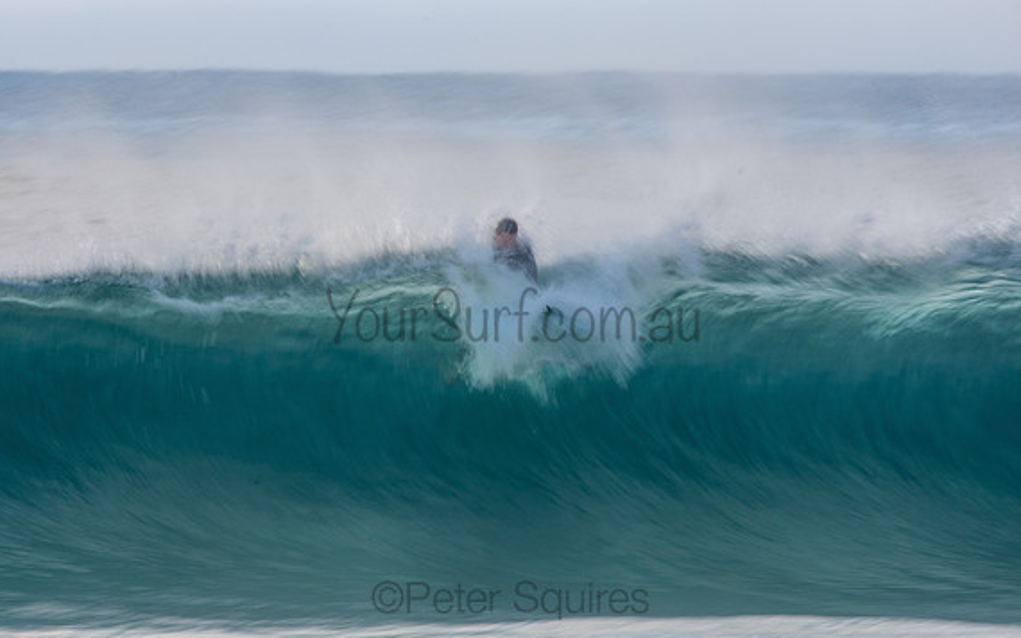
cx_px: 510
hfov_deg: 2.7
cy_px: 300
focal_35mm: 778
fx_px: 21644
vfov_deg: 1.7
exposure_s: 1/20
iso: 100
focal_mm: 500
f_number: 18
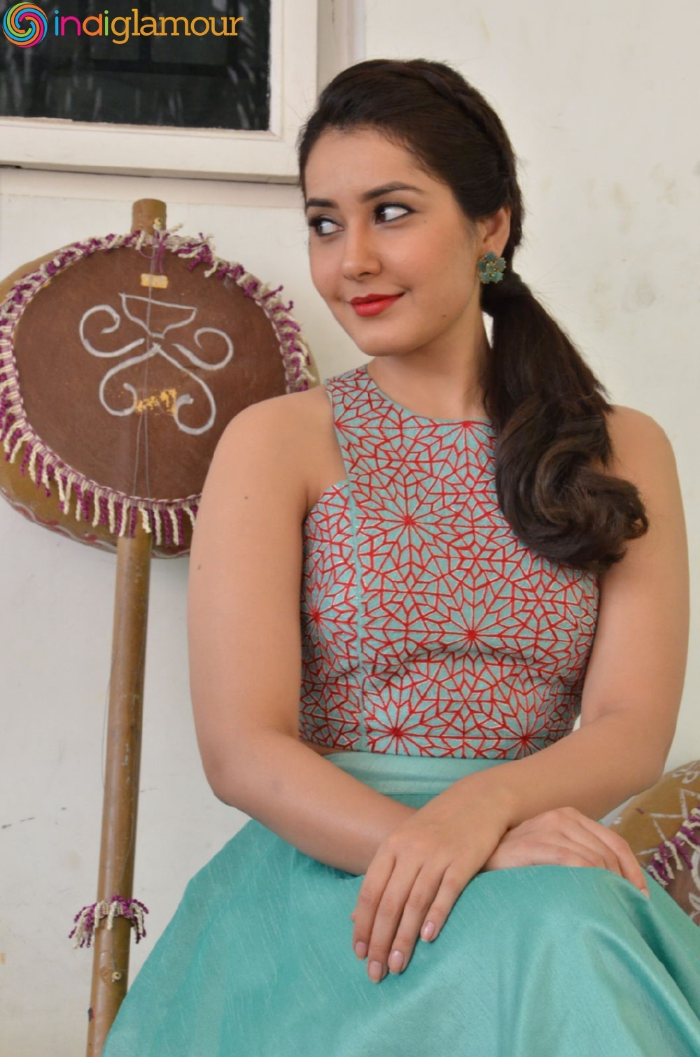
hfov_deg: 13.8
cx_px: 350
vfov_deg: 20.7
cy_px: 528
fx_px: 2902
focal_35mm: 99
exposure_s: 1/125
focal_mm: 66
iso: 2000
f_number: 8
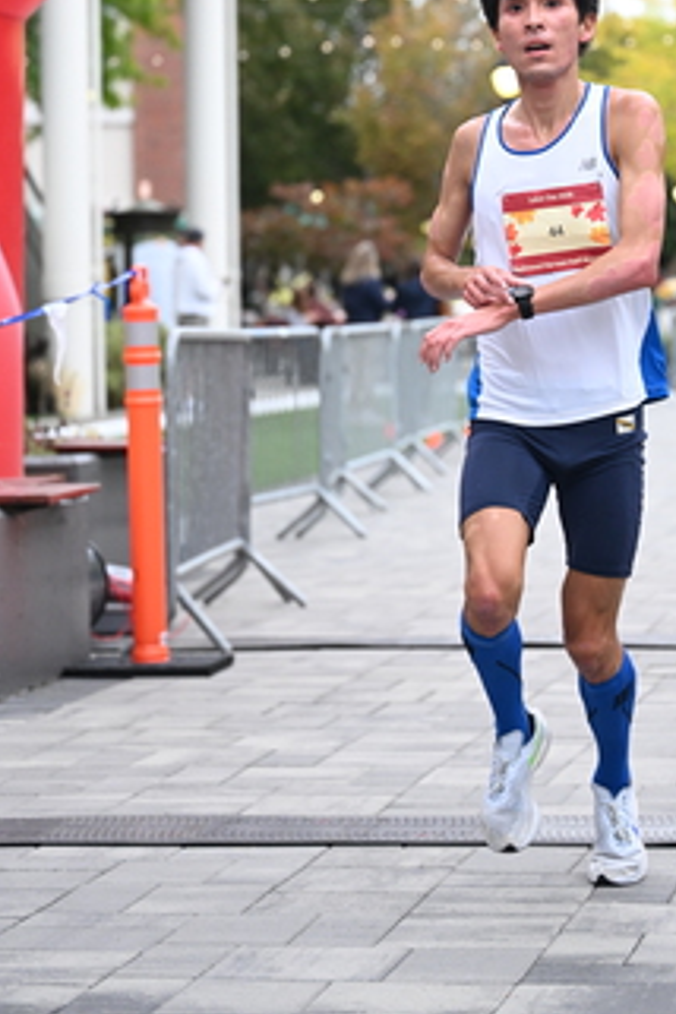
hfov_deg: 11.4
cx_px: 576
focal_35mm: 120
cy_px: 240
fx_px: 3380
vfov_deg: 17.0
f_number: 2.8
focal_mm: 70
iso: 1600
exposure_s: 1/800
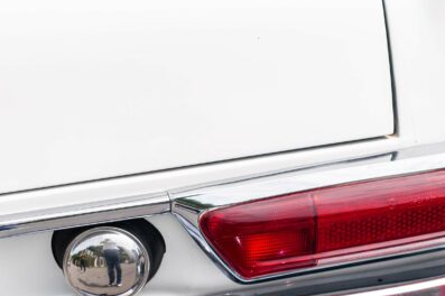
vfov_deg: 10.5
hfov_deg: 15.7
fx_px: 1593
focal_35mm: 129
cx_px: 386
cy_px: 282
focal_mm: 50
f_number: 3.2
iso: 100
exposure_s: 1/500
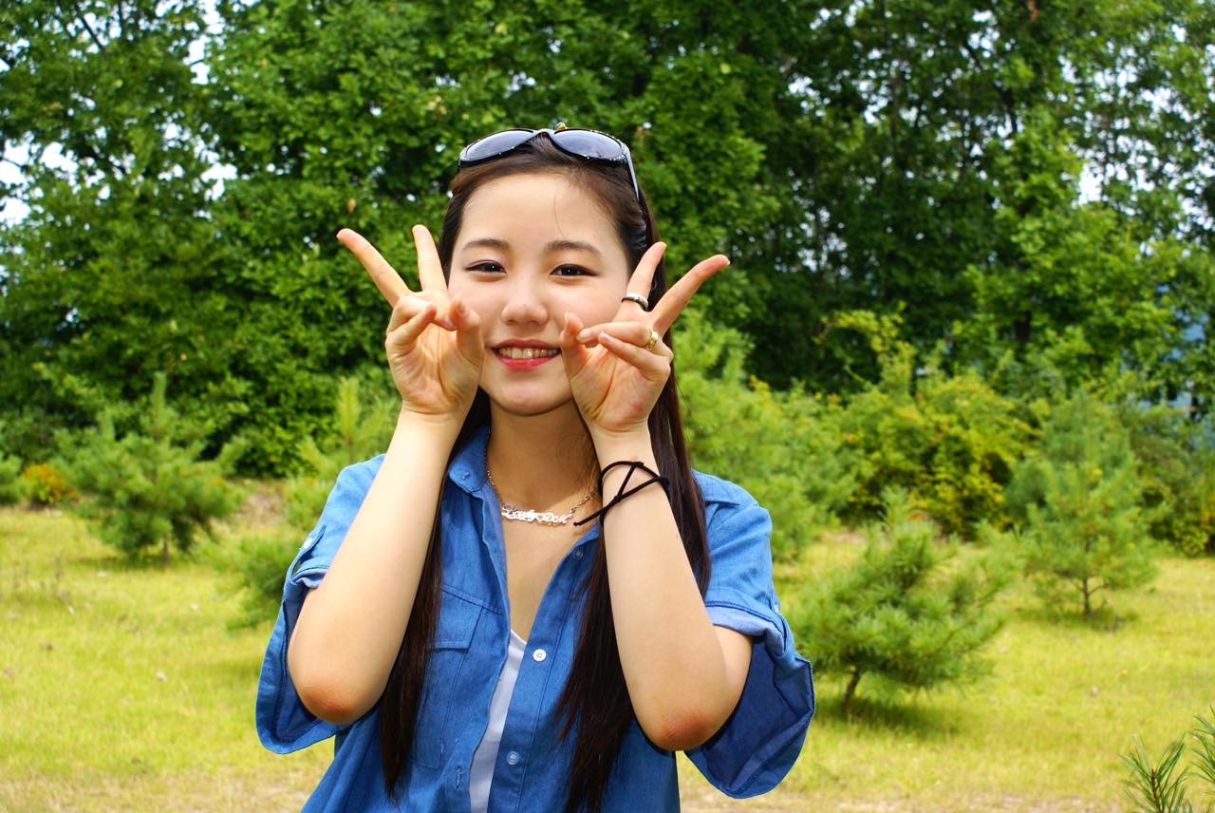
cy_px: 406
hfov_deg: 37.8
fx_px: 1773
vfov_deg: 25.8
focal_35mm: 52
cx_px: 608
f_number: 5.6
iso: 100
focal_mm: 35
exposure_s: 1/125
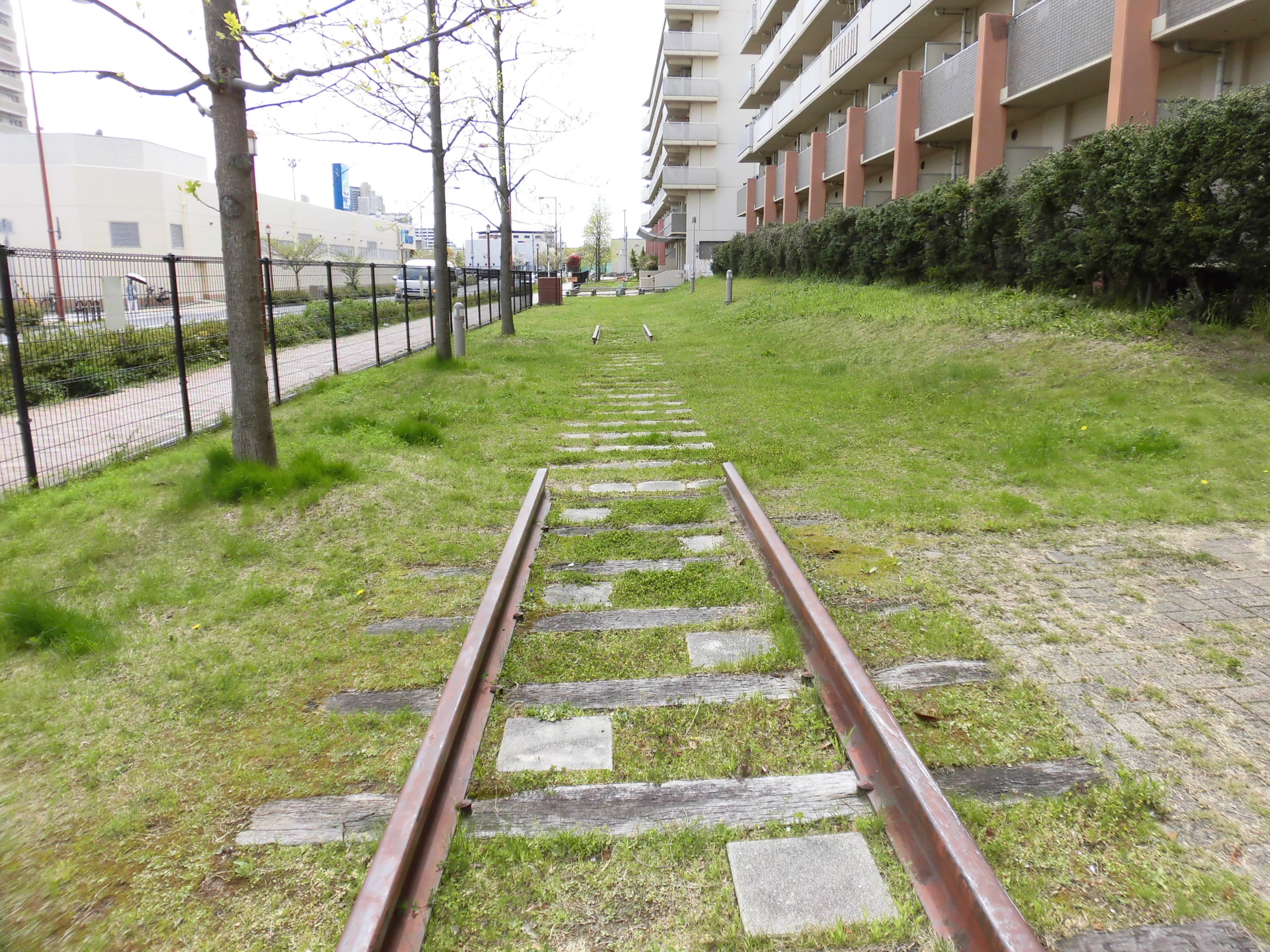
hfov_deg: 71.6
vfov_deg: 56.8
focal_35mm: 24
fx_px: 881
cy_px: 476
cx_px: 635
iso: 100
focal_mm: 4.3
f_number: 3.1
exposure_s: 1/800
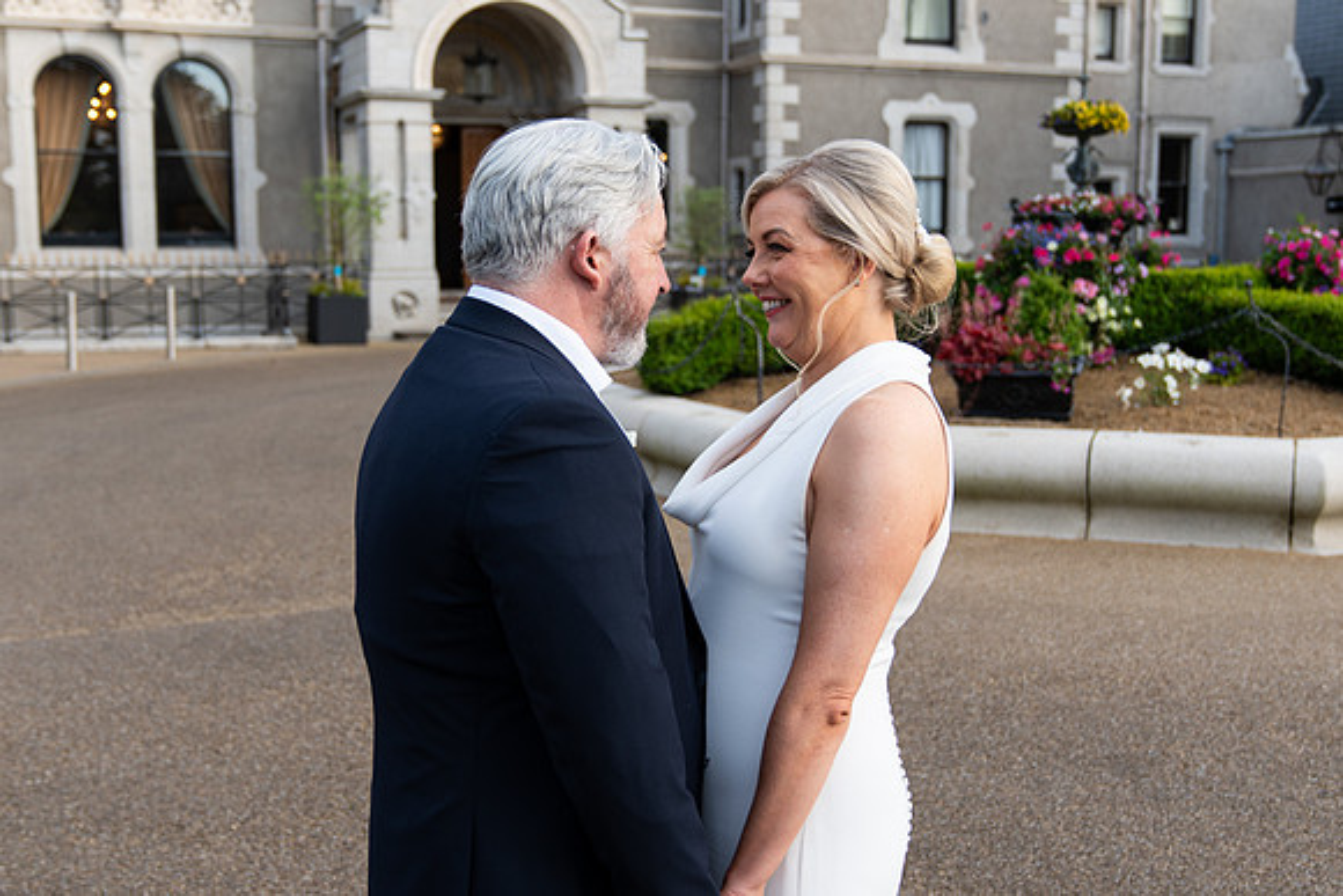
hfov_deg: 46.4
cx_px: 672
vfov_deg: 31.9
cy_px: 448
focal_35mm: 42
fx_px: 1567
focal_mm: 28
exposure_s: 1/200
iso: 125
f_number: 2.8
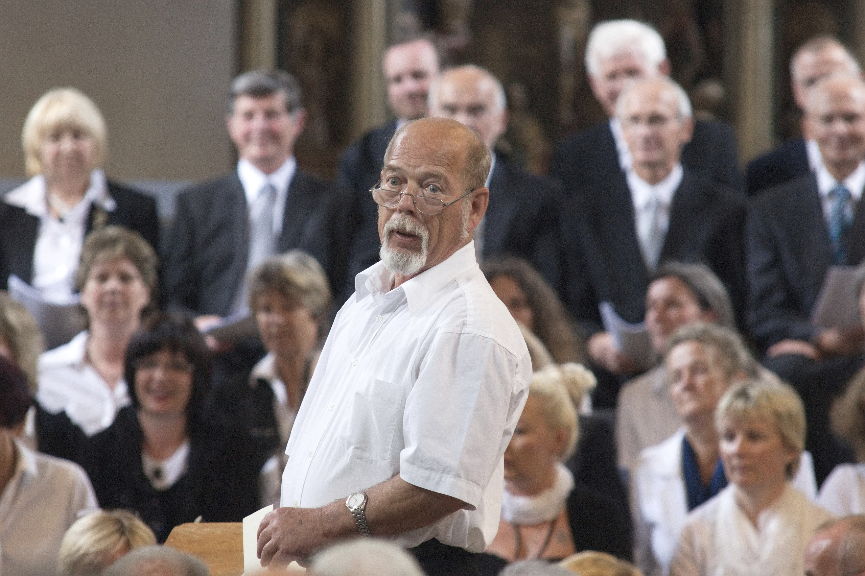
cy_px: 288
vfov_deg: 4.6
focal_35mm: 300
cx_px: 432
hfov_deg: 6.9
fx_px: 7206
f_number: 4
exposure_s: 1/125
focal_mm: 200
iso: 2500
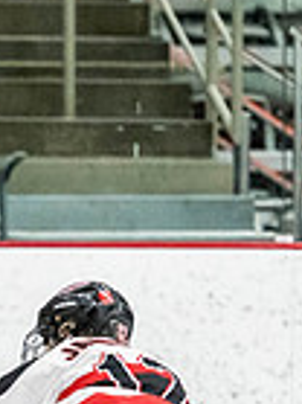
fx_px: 7631
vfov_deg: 3.0
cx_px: -658
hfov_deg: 2.2
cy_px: 496
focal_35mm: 655
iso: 3200
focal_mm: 125
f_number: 2.8
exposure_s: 1/640
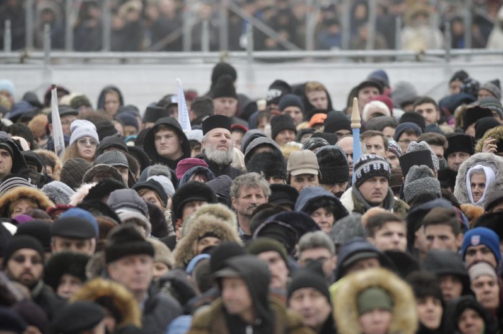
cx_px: 281
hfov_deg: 5.5
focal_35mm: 376
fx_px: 5250
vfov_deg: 3.7
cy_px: 142
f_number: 3.2
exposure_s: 1/1250
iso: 800
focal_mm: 300
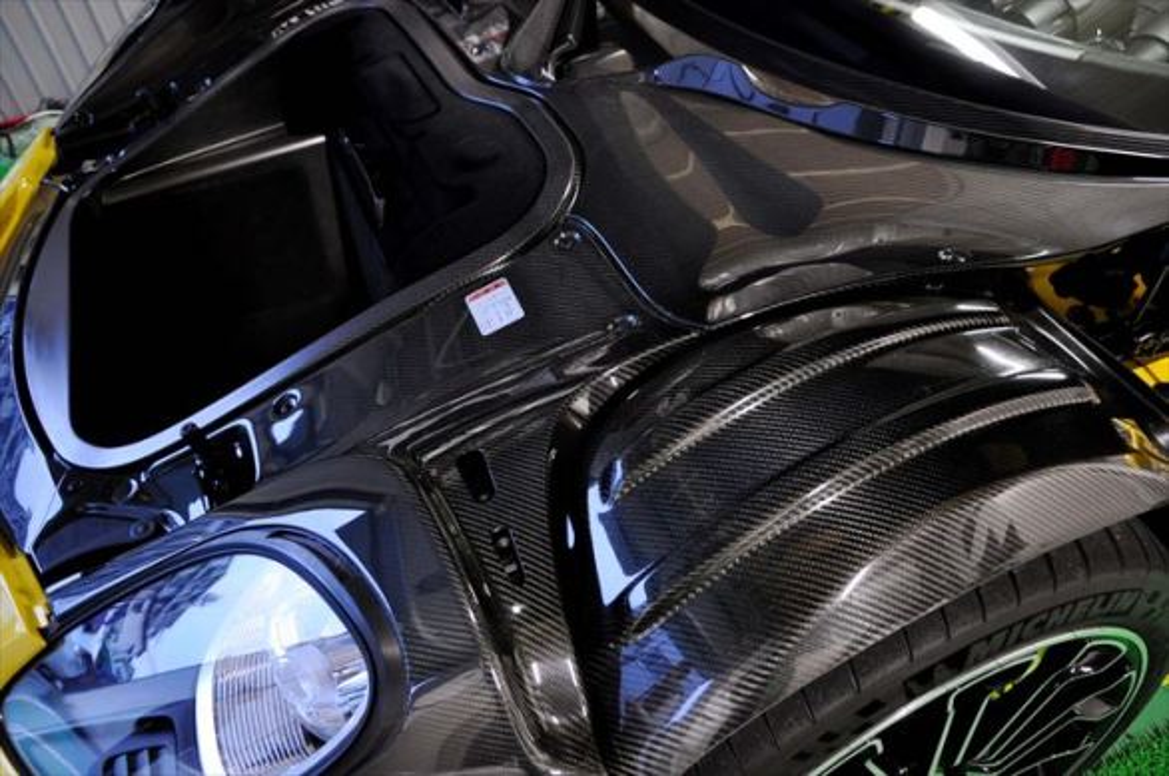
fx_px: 876
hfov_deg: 67.5
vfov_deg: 47.8
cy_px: 388
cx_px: 584
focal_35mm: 27
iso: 800
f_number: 3.5
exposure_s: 1/10
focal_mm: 18
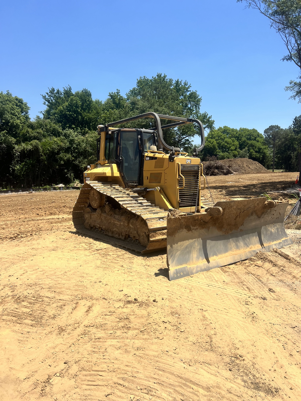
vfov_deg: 67.3
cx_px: 150
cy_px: 200
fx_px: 301
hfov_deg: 53.1
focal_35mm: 26
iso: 50
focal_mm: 5.7
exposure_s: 1/4115
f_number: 1.5
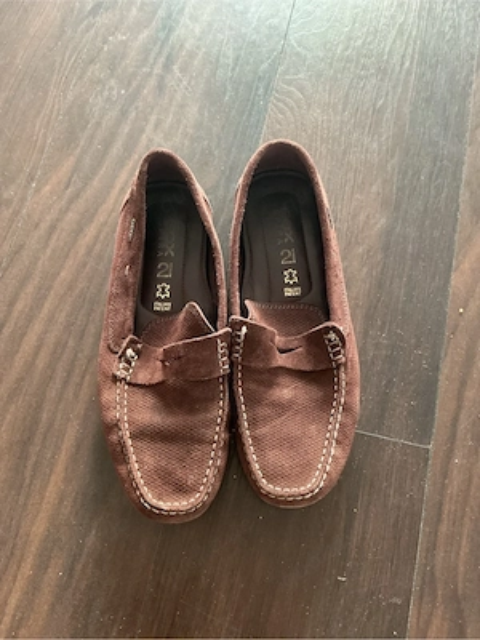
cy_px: 320
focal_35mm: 29
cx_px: 240
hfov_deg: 48.2
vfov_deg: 61.7
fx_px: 536
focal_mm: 3
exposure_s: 1/40
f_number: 1.8
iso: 200
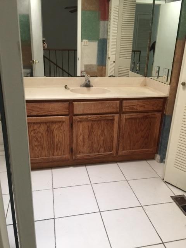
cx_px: 93
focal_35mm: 29
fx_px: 208
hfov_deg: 48.2
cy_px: 124
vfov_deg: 61.7
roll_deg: -0.9
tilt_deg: -20.3
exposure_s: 1/15
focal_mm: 4.15
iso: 100
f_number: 2.2
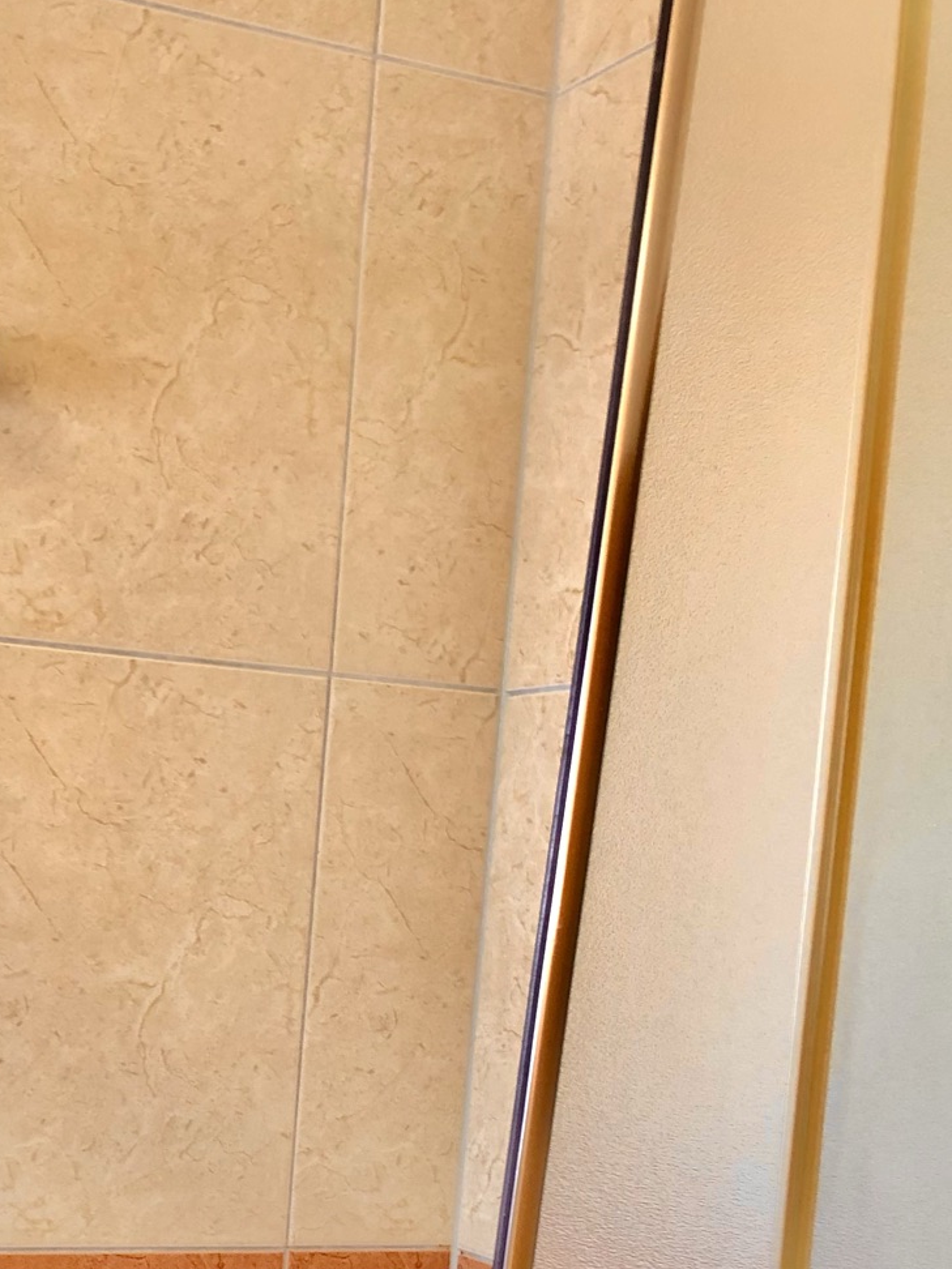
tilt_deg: -7.2
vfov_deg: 30.9
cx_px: 179
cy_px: 1185
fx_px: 2163
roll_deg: -3.6
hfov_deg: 24.4
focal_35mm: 59
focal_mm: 3.99
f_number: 1.8
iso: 40
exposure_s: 1/20
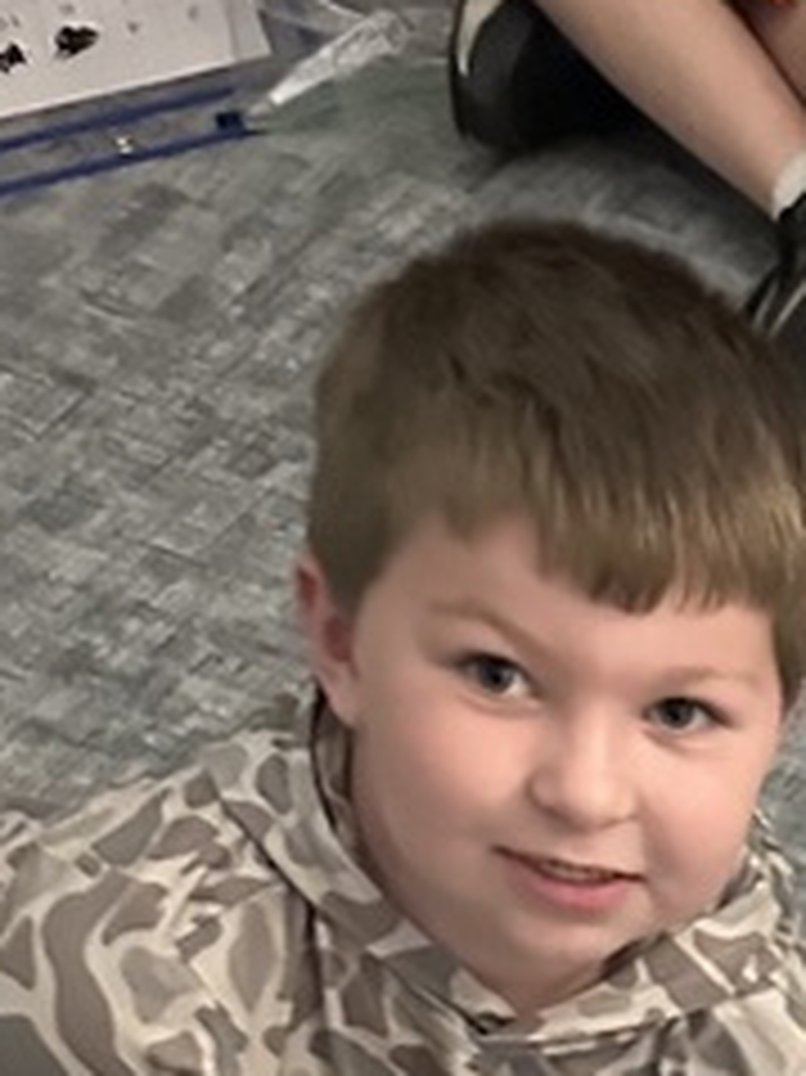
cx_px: 1490
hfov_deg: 12.9
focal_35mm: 103
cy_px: 2102
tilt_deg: -64.4
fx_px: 3201
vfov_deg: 15.5
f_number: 1.78
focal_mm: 6.86
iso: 1000
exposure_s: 1/30
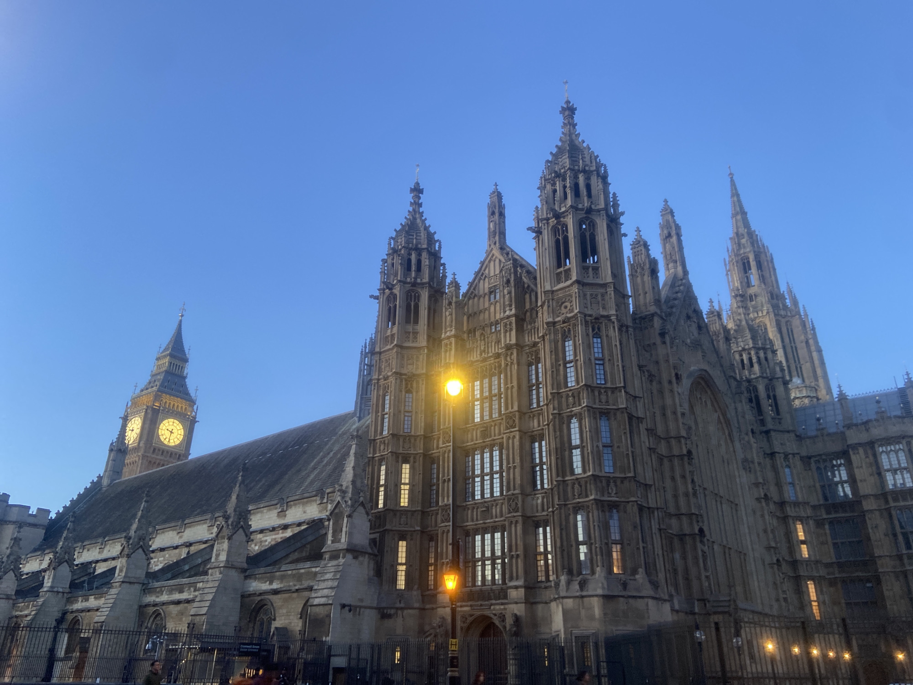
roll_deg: -0.8
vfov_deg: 53.1
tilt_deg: +24.4
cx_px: 456
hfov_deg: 67.3
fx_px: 686
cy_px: 342
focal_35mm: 26
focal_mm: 4.25
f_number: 1.8
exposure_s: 1/50
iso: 160
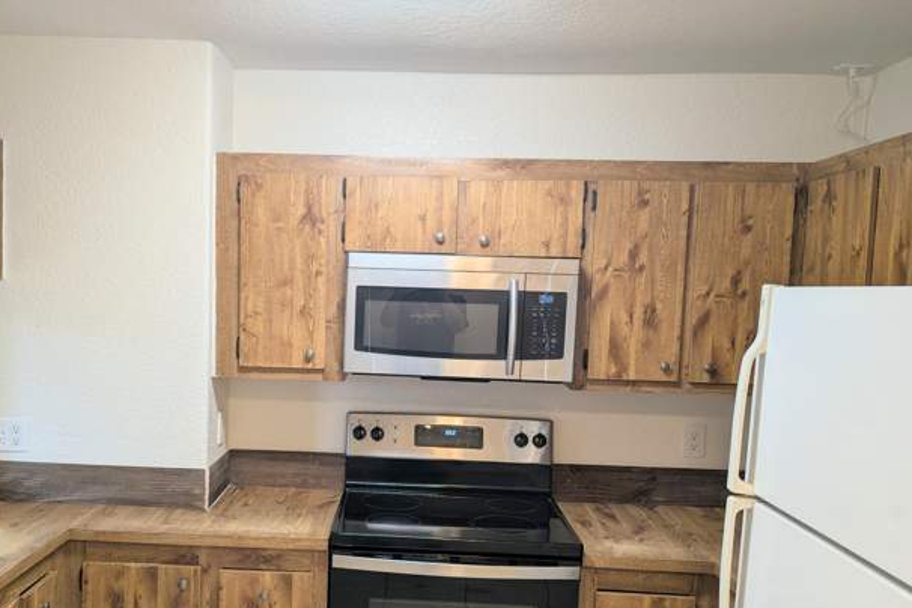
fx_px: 836
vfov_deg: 39.8
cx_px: 346
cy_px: 357
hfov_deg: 56.6
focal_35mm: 33
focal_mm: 6.81
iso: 55
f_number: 1.85
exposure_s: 1/40
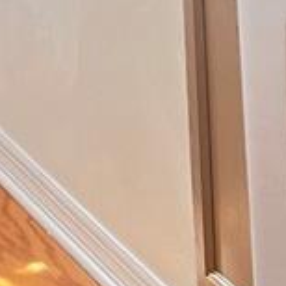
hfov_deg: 9.7
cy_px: -271
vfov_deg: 9.2
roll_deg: +2.1
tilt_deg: -10.4
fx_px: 1673
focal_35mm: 179
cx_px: 329
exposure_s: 1/60
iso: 320
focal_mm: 5.1
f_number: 1.6
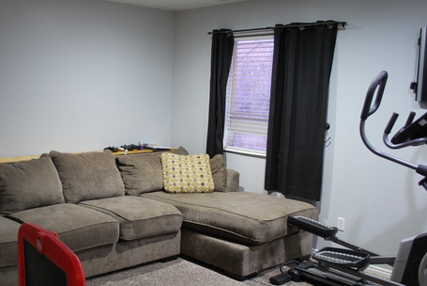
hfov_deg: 49.4
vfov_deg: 35.0
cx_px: 130
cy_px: 164
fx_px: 451
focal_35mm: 38
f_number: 3.8
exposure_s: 1/13
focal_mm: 18
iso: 400
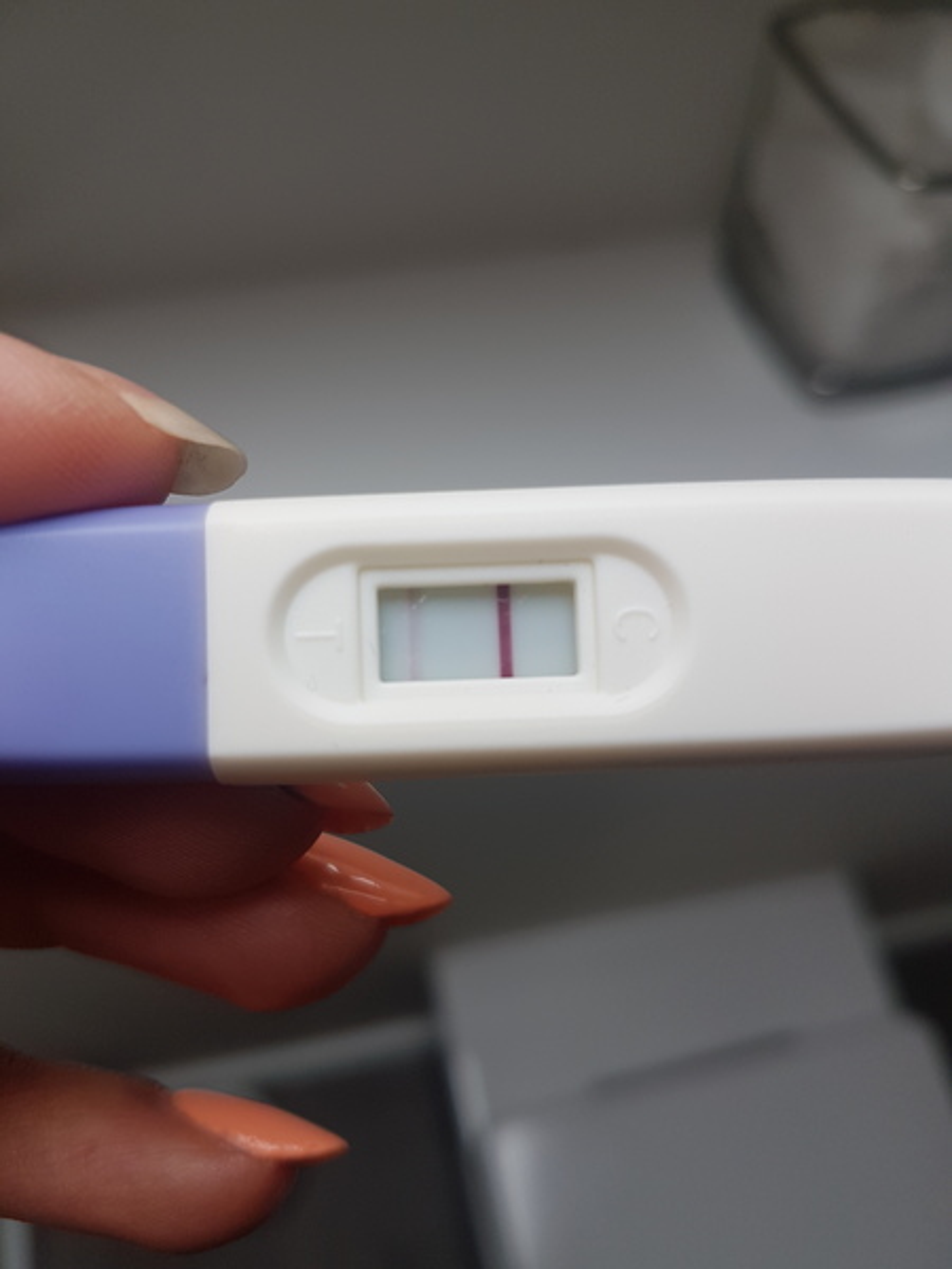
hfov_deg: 53.1
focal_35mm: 26
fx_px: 953
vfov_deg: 67.3
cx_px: 476
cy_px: 634
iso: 40
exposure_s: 1/116
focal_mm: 4.2
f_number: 1.7
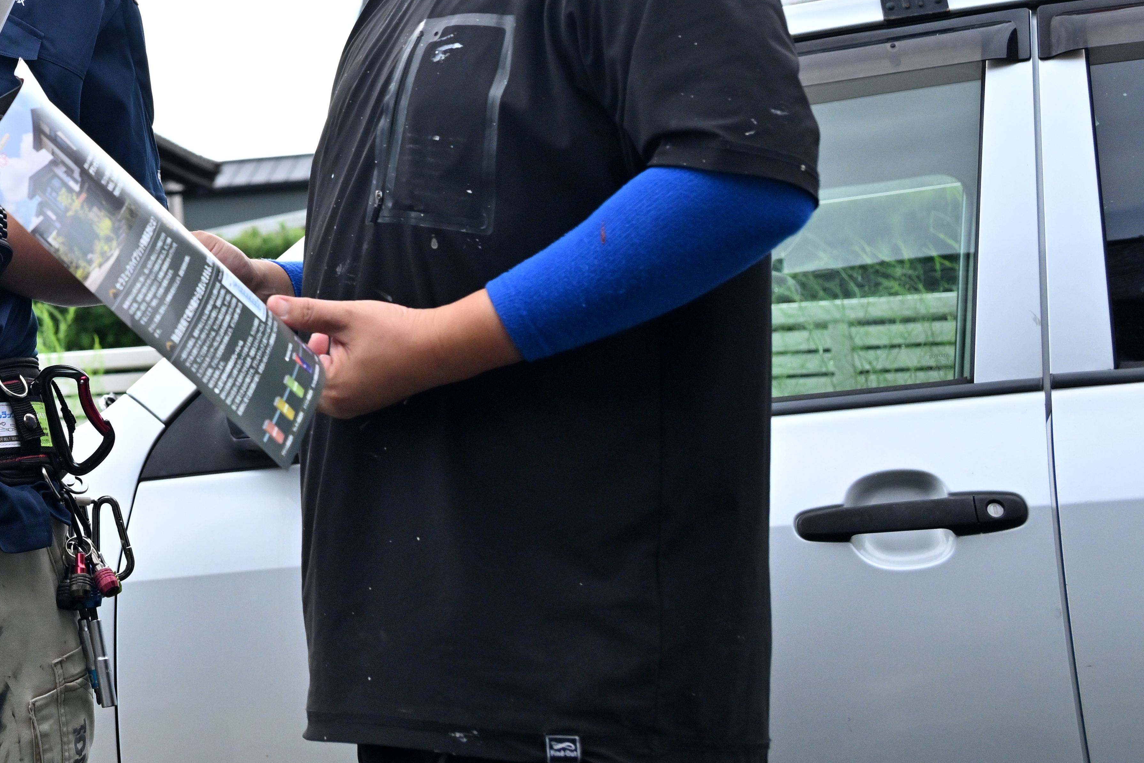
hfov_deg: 24.4
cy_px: -104
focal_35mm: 77
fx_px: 2452
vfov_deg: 17.0
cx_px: -138
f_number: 4.5
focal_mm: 33.5
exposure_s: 1/2500
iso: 640
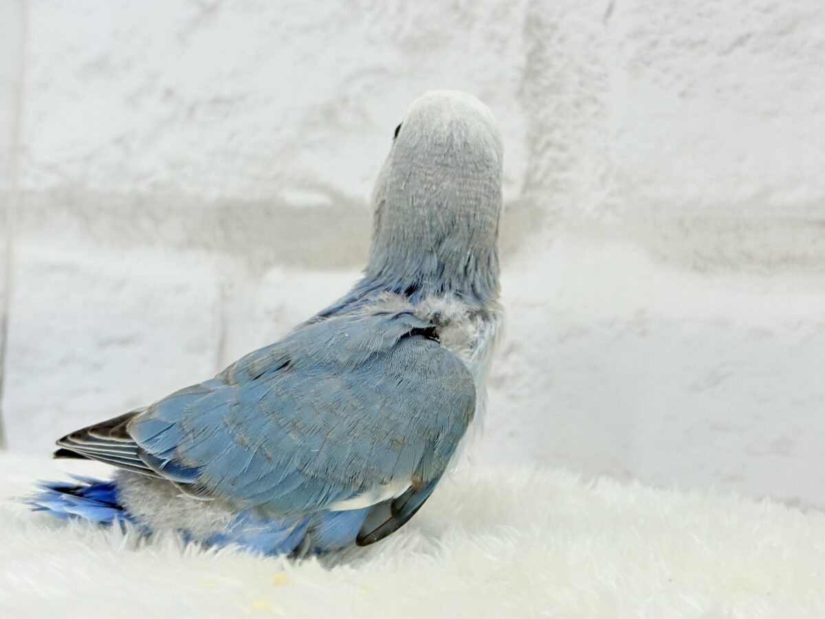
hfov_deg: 36.8
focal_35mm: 52
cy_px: 310
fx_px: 1239
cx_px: 412
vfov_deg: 28.0
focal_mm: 5.96
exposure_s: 1/100
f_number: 1.6
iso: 80
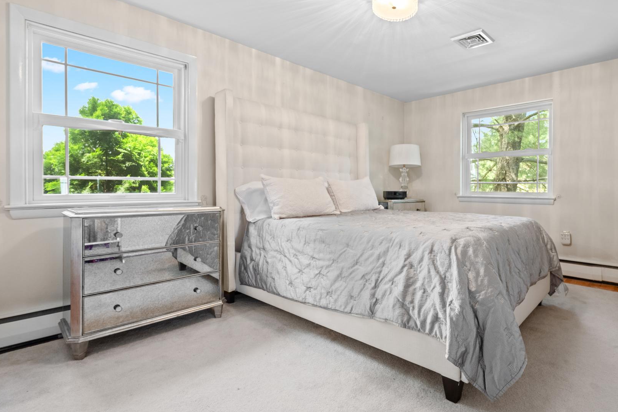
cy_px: 192
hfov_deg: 85.7
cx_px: 375
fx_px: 326
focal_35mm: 19
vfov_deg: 64.5
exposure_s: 1/6
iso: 800
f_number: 6.3
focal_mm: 15
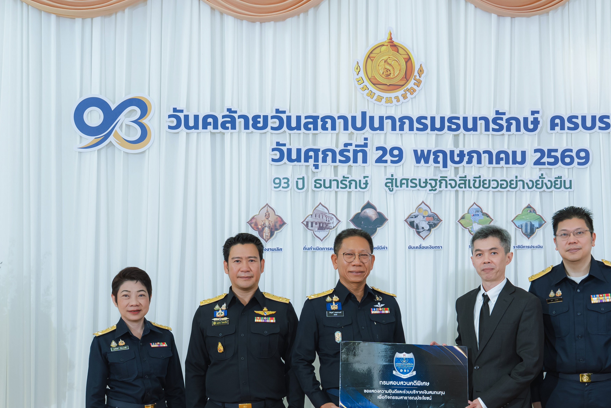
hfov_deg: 41.5
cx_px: 391
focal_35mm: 47
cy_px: 312
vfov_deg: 28.2
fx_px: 798
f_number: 4.5
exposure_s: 1/125
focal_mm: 28
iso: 800
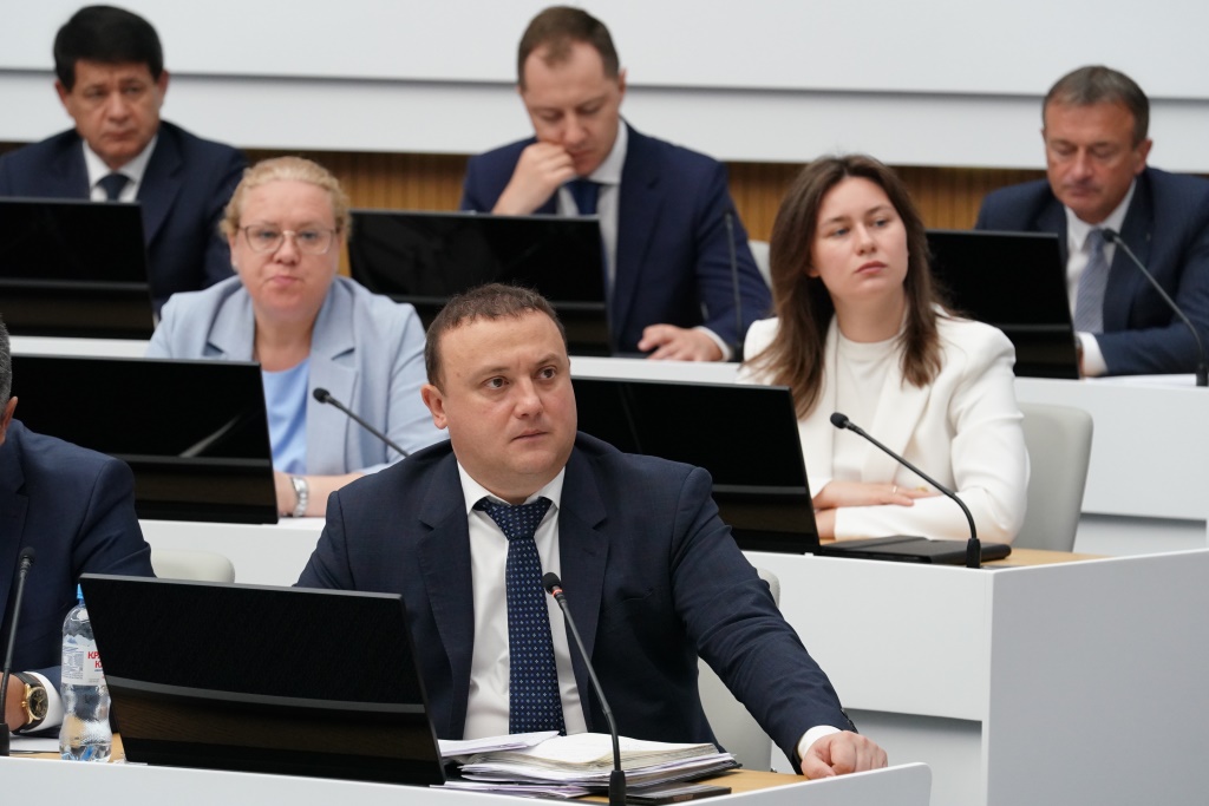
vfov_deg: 6.9
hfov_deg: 10.3
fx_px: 6717
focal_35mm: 200
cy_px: 403
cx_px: 604
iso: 4000
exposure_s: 1/250
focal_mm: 200
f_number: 5.6
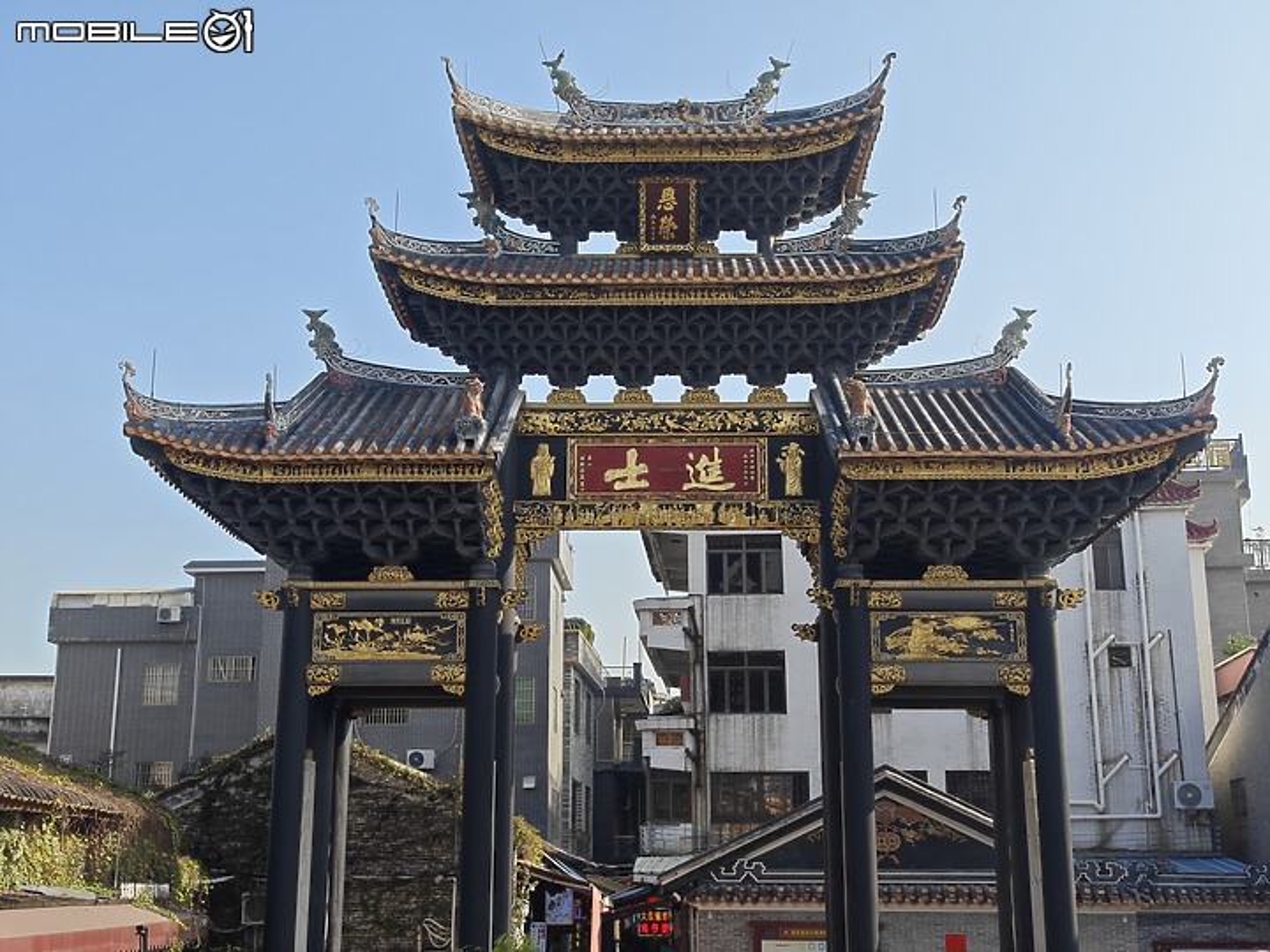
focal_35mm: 46
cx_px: 635
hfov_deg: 41.2
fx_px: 1688
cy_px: 476
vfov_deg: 31.5
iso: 125
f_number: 4
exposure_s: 1/560
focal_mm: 8.7
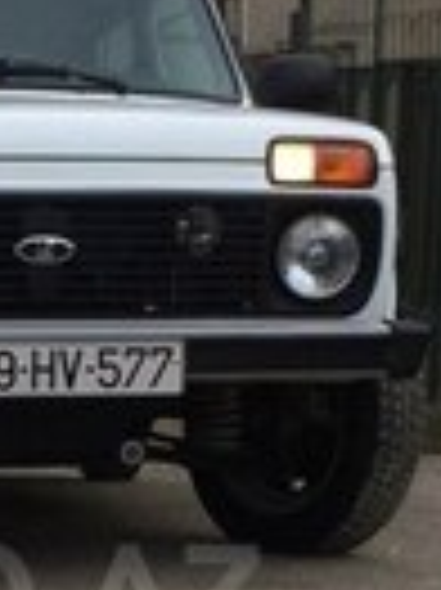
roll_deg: +1.3
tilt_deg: -18.6
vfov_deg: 17.5
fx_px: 1872
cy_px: 595
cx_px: -86
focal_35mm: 110
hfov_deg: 13.1
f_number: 2.2
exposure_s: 1/1414
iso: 32
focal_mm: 4.15
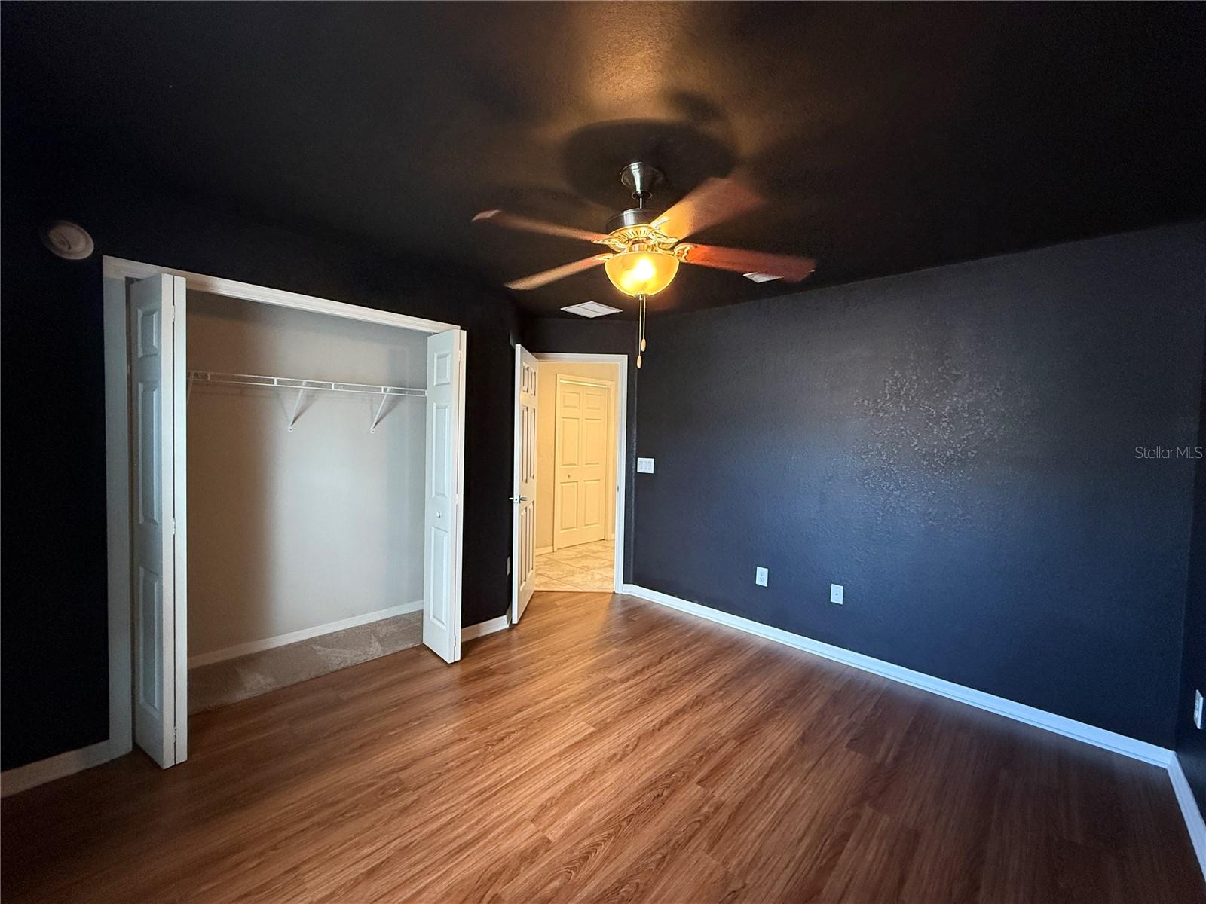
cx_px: 603
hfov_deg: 102.1
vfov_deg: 85.7
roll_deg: -1.3
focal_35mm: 14
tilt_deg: -2.0
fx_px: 488
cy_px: 452
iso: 500
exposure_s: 1/60
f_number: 2.2
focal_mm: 2.22
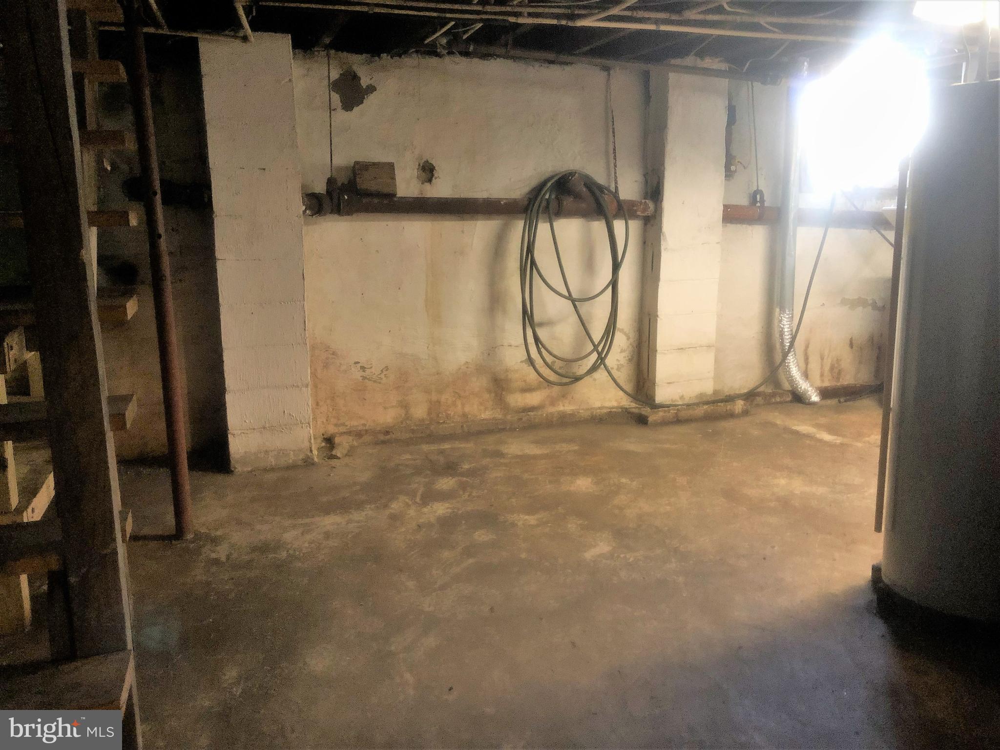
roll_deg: +0.5
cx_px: 500
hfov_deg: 63.4
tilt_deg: -11.1
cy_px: 375
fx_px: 809
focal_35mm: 28
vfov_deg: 49.7
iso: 80
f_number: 1.8
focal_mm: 4
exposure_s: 1/5
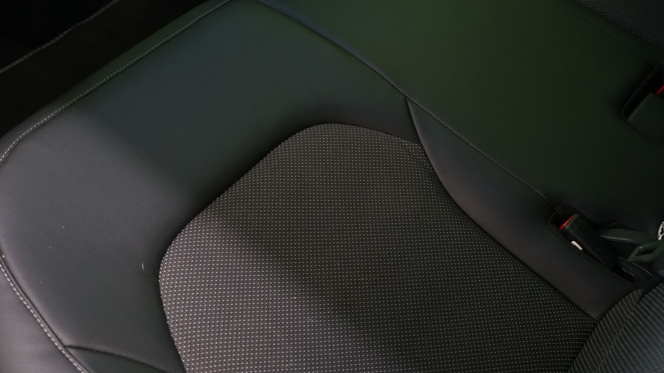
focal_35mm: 58
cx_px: 226
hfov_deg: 35.7
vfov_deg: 20.4
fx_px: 1021
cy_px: 48
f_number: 5
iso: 1250
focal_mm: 34
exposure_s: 1/20
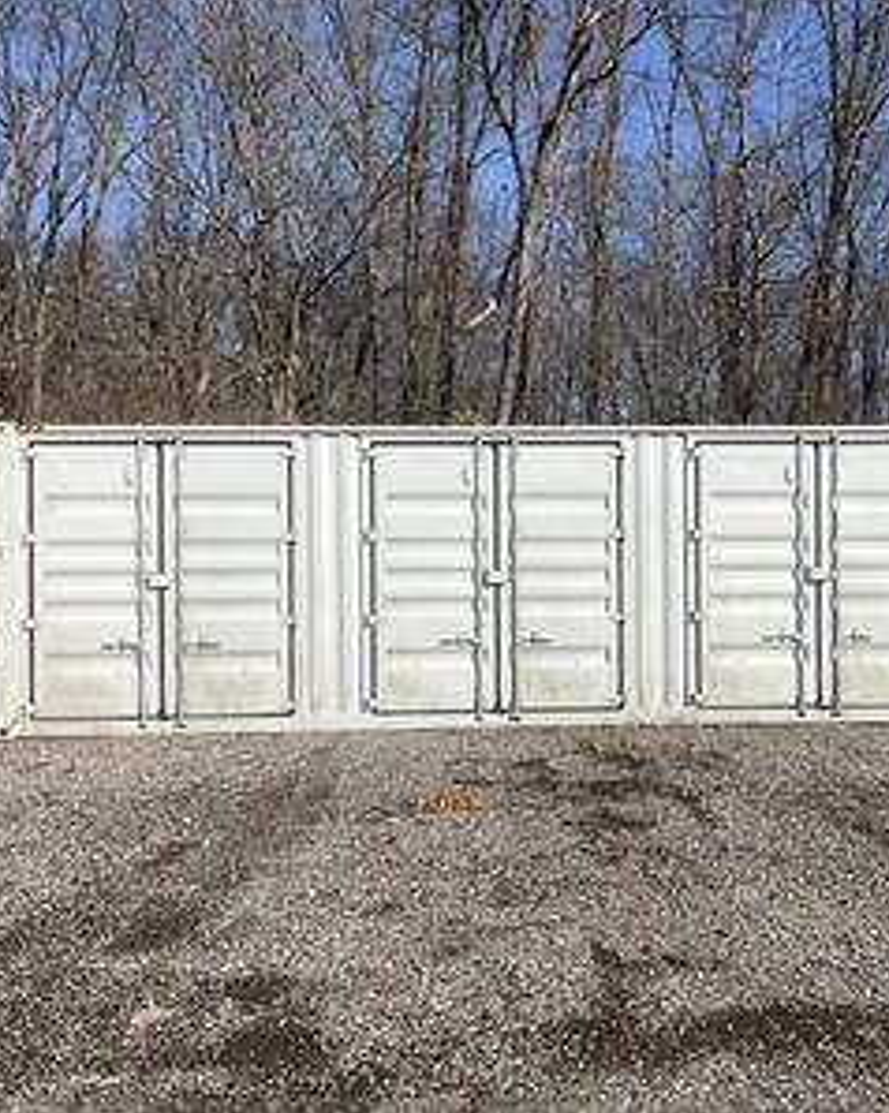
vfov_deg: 48.0
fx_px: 1251
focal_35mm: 38
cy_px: 556
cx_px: 605
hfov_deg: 38.6
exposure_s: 1/3534
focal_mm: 3
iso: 25
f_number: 1.8
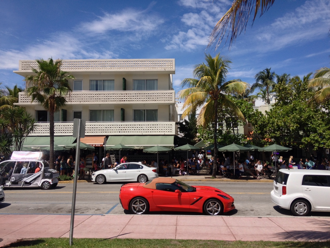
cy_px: 124
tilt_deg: +1.2
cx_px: 165
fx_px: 334
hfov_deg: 52.6
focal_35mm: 35
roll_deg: +0.7
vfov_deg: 40.7
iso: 50
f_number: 2.4
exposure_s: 1/1842
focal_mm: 4.28
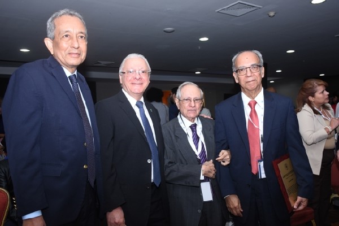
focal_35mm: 34
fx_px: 325
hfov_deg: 55.1
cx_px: 170
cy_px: 113
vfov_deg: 38.4
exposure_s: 1/60
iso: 400
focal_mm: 23
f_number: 5.6
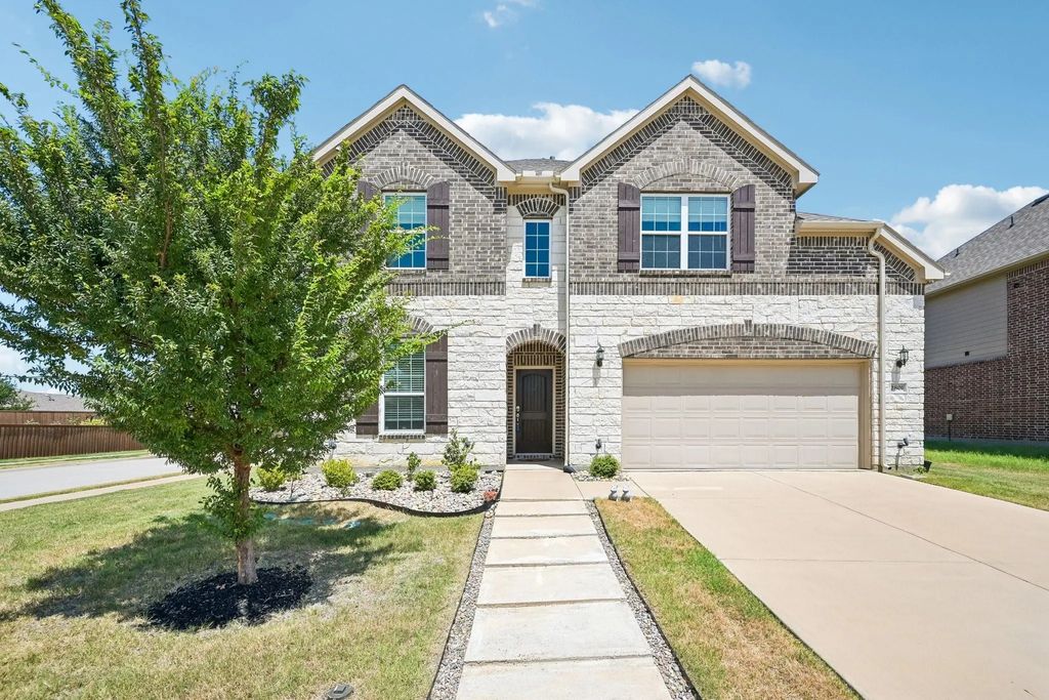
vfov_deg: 81.2
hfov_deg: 104.2
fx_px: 408
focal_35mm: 14
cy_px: 350
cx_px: 524
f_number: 9
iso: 250
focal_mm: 14
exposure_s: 1/800
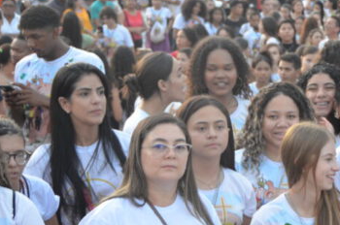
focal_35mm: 145
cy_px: 116
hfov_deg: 13.9
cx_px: 356
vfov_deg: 9.4
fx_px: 1367
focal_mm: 44
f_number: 4.5
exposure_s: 1/50
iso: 800
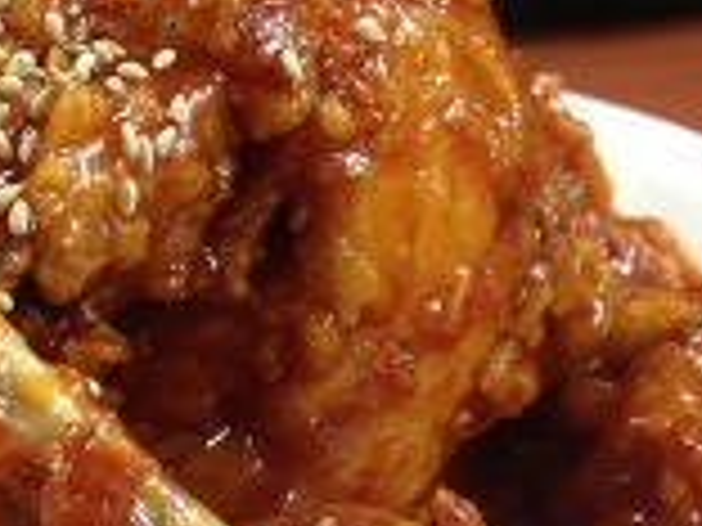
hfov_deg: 21.1
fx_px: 1825
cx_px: 18
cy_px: 517
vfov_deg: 16.1
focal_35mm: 90
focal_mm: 4.28
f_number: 2.4
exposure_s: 1/20
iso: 160
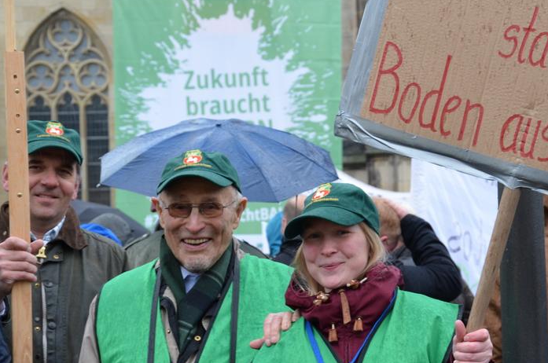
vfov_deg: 13.1
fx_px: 1580
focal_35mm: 104
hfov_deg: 19.6
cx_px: 360
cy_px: 208
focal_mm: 40
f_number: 5.6
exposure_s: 1/125
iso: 320
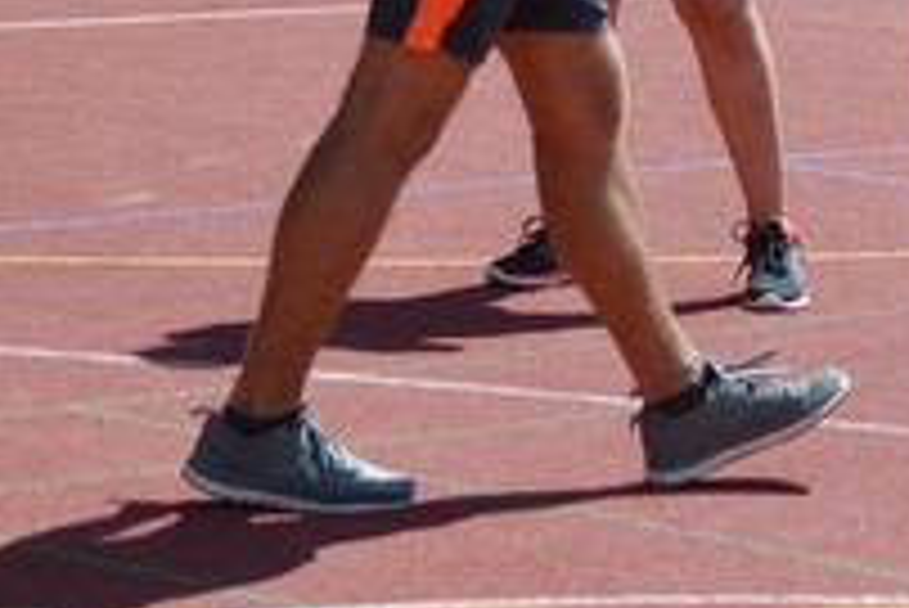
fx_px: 6735
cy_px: -236
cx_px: 968
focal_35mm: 267
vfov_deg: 5.1
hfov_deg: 7.7
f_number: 5.6
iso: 400
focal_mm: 35
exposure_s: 1/1600
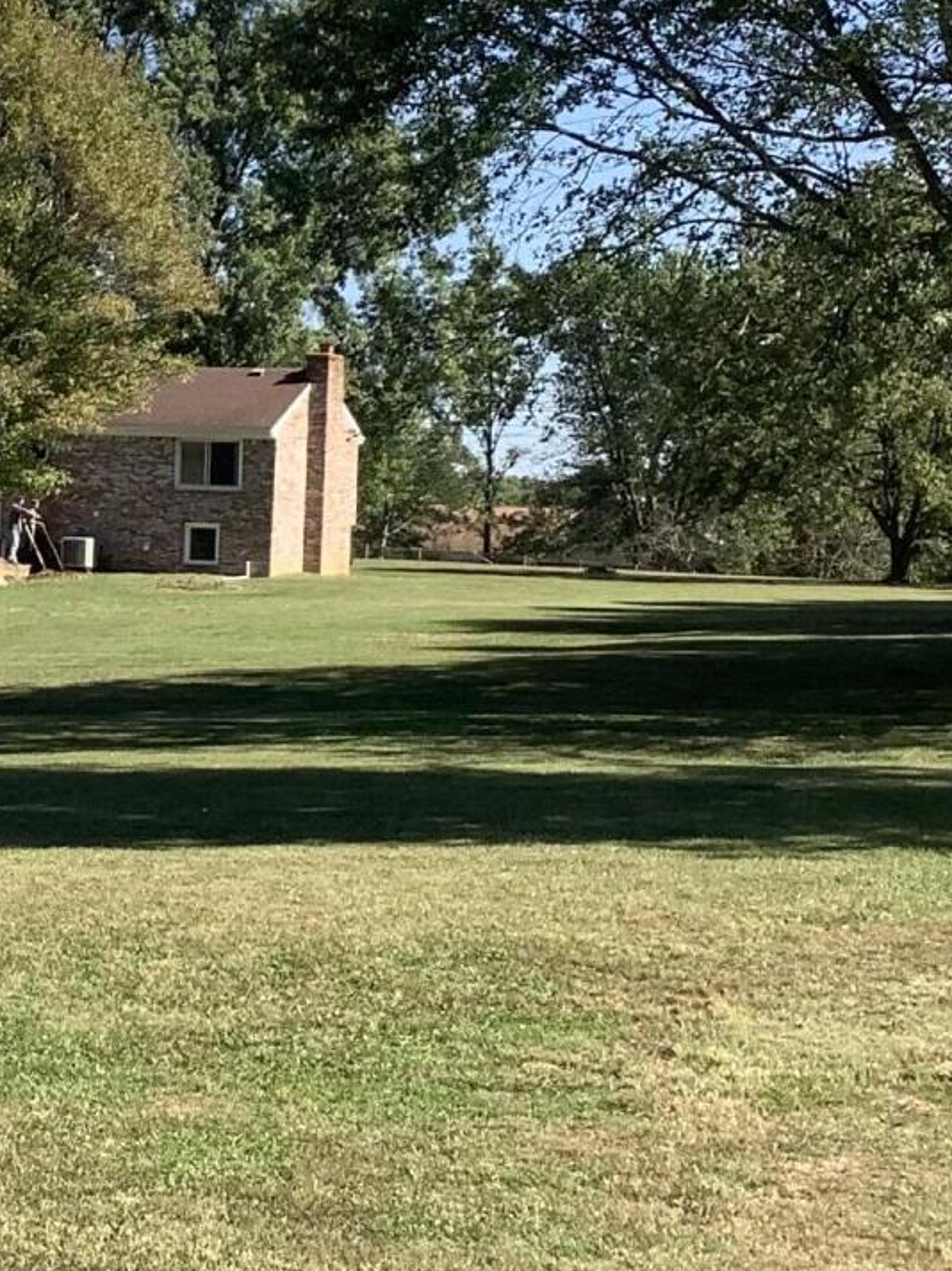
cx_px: -157
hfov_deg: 16.3
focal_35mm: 87
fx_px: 3193
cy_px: 590
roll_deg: -1.7
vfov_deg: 22.5
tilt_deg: -3.6
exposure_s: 1/876
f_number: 2.4
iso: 25
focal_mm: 3.3
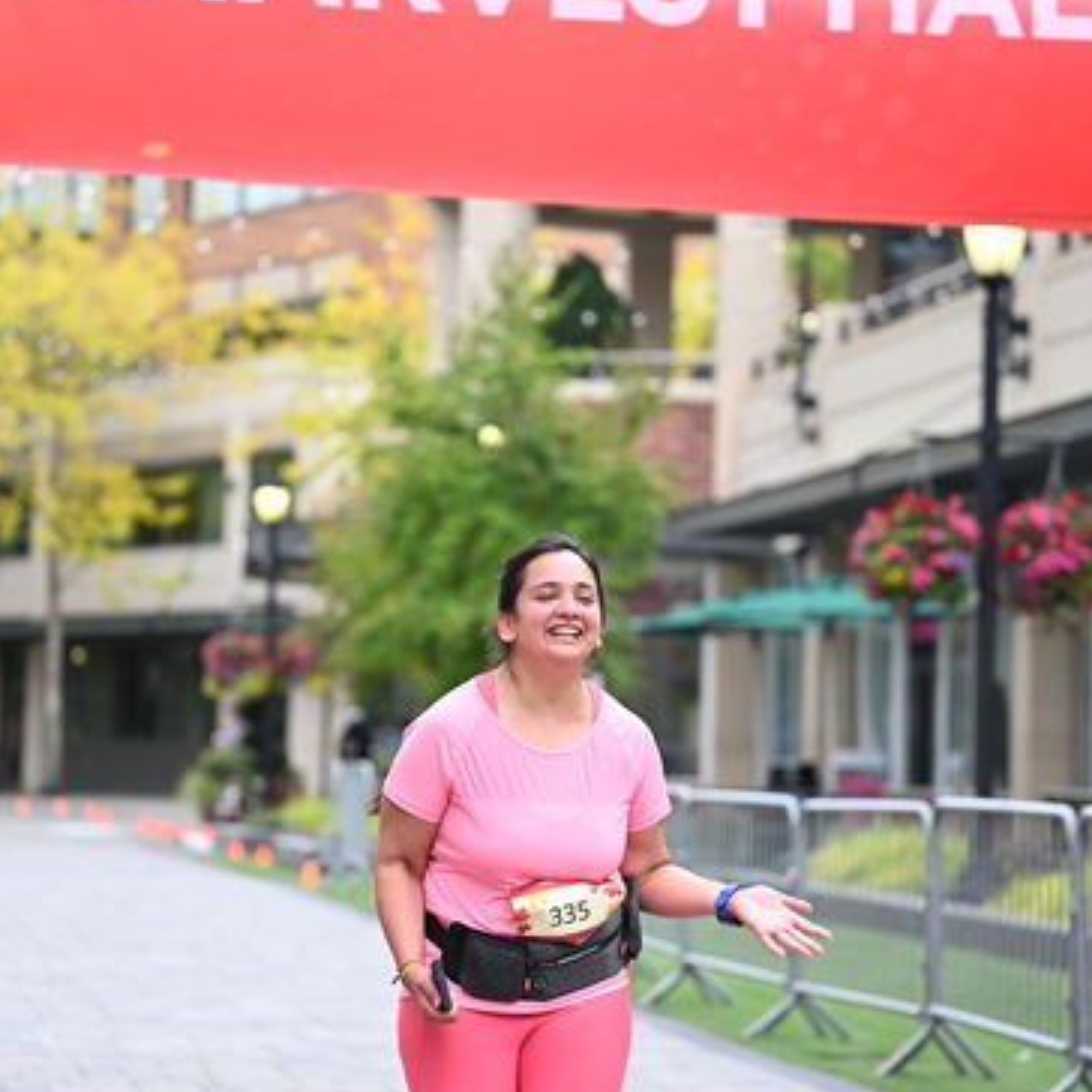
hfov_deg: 15.4
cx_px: 544
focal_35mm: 113
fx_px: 4033
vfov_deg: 15.4
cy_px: 588
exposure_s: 1/1600
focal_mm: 88
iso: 640
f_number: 2.8
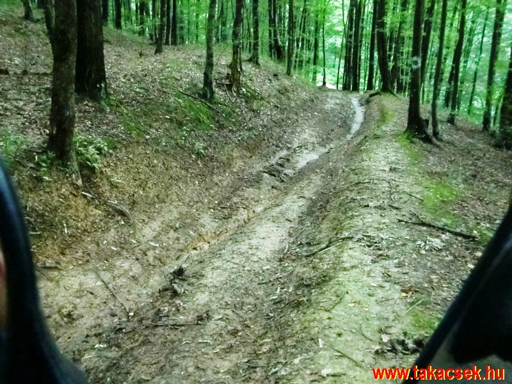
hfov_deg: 49.0
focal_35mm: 38
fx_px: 562
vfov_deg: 37.7
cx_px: 256
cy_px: 192
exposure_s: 1/60
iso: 1250
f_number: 3.9
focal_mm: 6.66
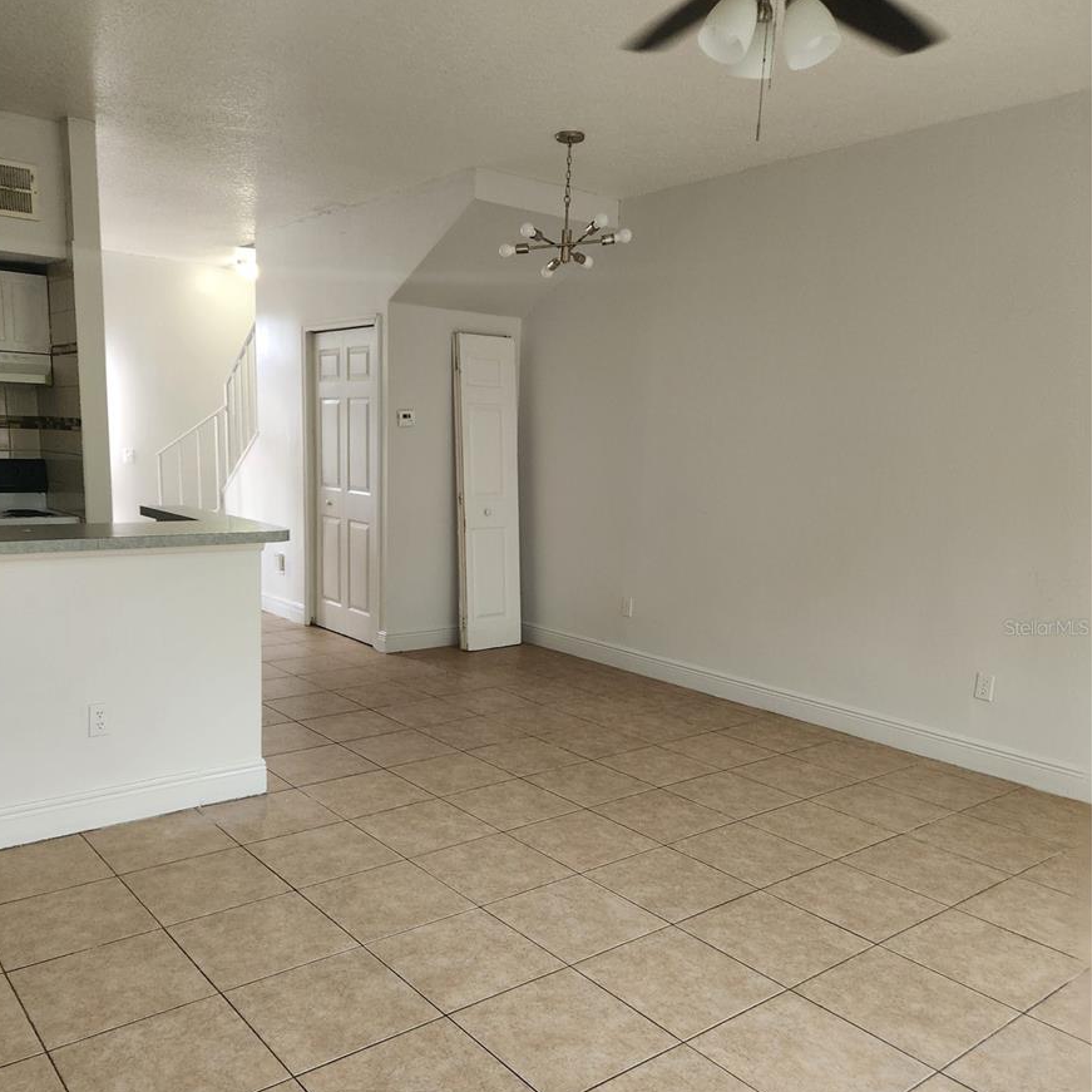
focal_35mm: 28
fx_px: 999
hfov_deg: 57.3
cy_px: 627
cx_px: 529
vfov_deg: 57.1
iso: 500
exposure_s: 1/120
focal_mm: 5.4
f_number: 1.8
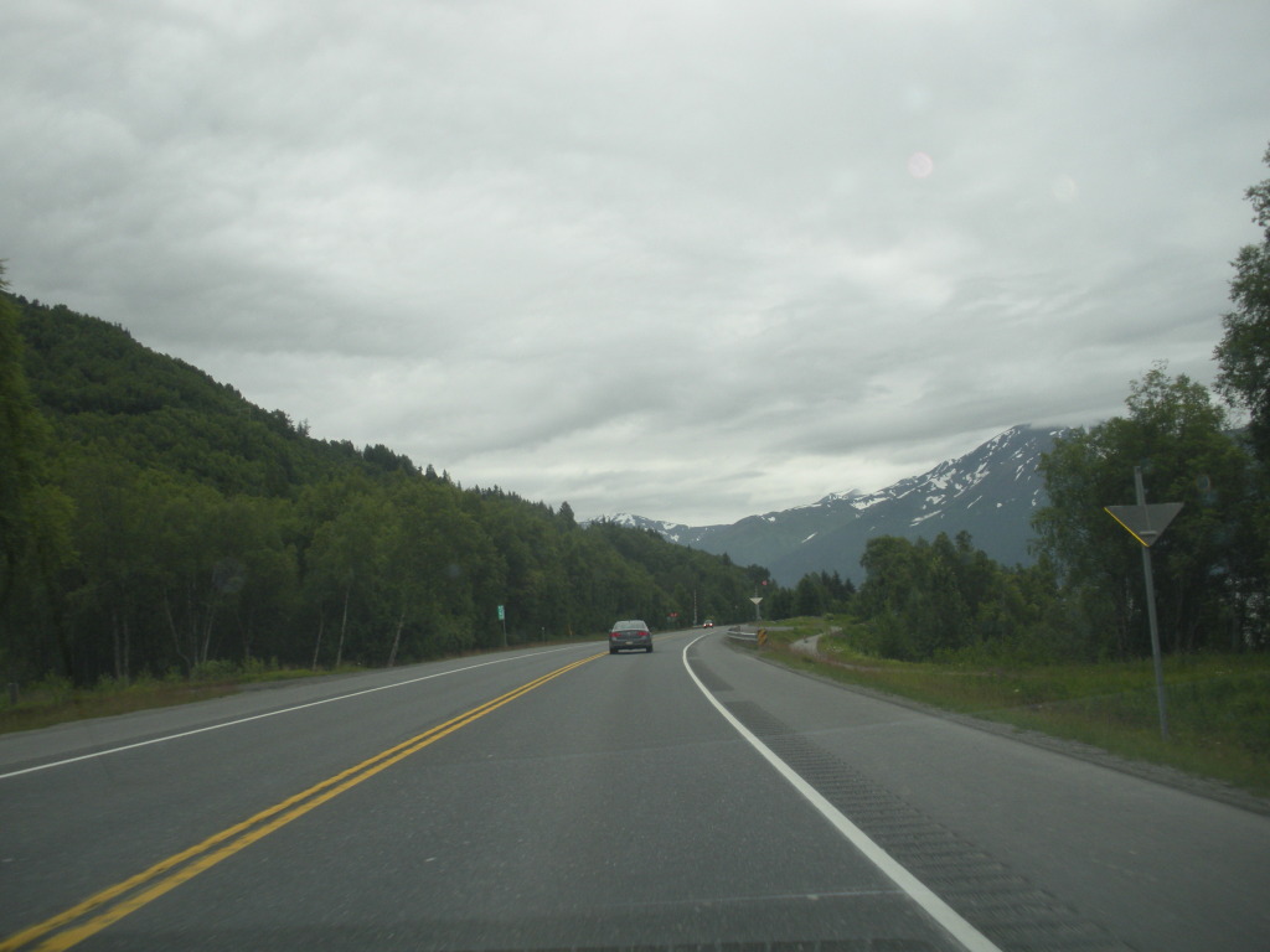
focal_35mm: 36
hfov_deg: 51.4
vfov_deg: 39.7
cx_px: 635
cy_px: 476
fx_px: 1321
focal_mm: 6.3
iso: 88
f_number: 3.5
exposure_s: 1/350
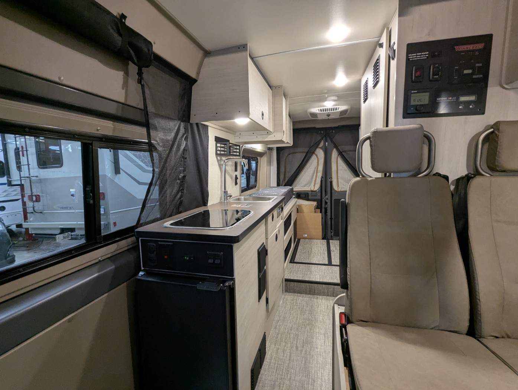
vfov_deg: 78.2
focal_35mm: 16
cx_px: 259
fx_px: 240
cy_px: 195
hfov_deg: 94.4
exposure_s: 1/36.5
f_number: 2.2
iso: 222
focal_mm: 2.35
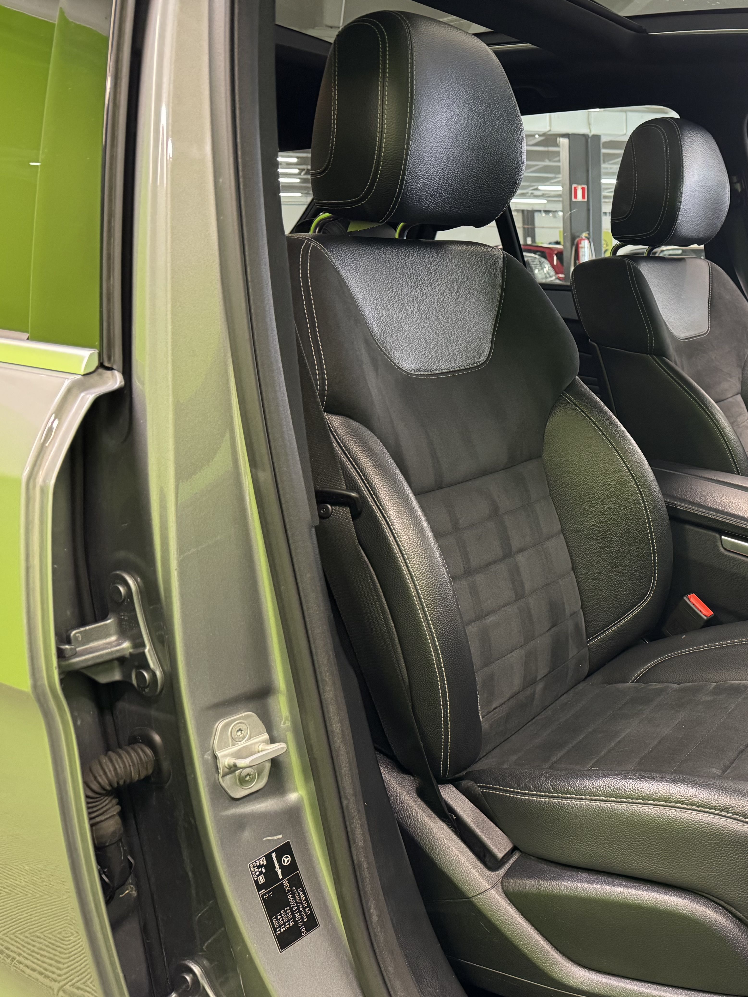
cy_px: 513
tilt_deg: -14.3
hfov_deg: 40.0
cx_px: 663
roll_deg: -0.1
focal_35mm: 33
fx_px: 951
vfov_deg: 55.3
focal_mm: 6.76
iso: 400
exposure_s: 1/50
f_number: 1.78
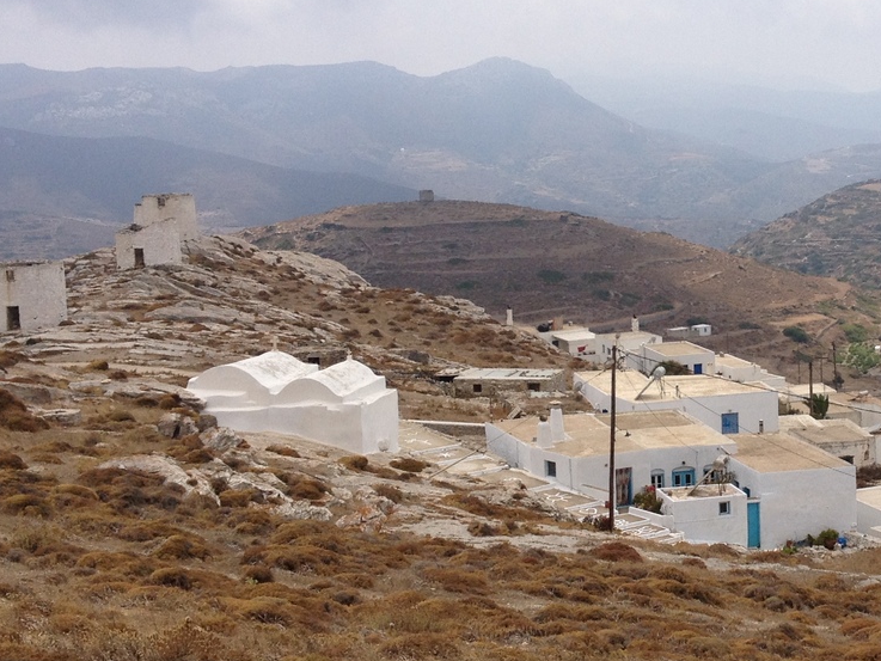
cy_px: 283
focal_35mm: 76
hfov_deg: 25.0
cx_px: 760
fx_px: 1935
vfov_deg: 19.4
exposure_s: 1/2762
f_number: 2.4
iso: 50
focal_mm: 4.28
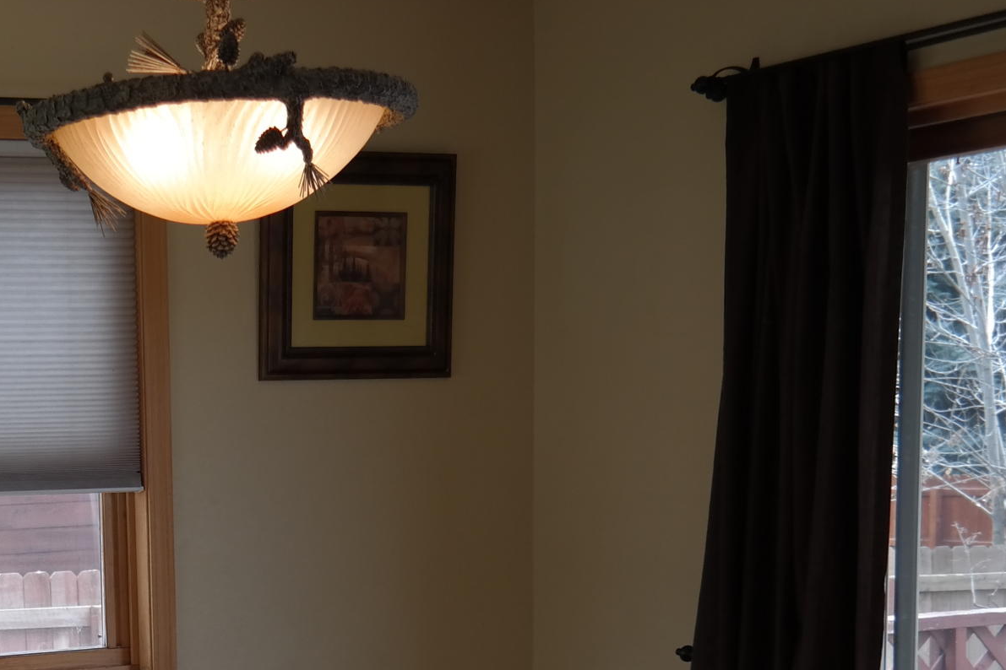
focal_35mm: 68
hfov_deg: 27.7
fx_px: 1900
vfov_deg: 19.2
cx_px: -33
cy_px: 724
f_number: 3.5
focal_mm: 18
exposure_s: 1/80
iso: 100
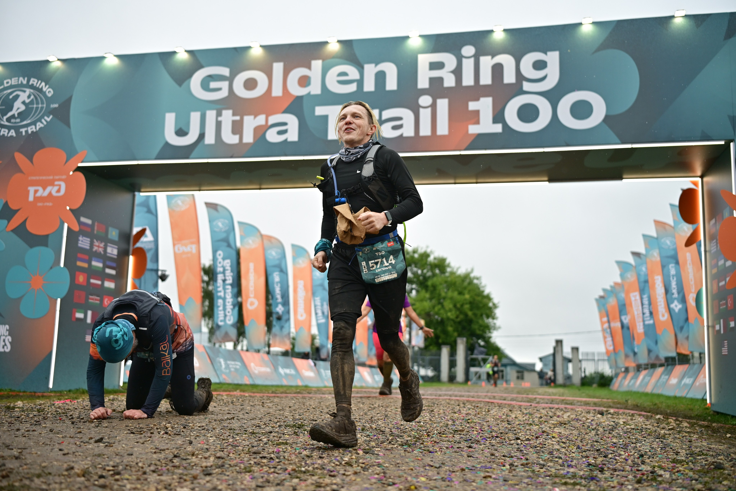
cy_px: 246
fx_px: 736
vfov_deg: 36.9
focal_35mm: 36
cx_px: 368
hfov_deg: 53.1
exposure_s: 1/1250
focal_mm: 36
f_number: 2
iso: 400
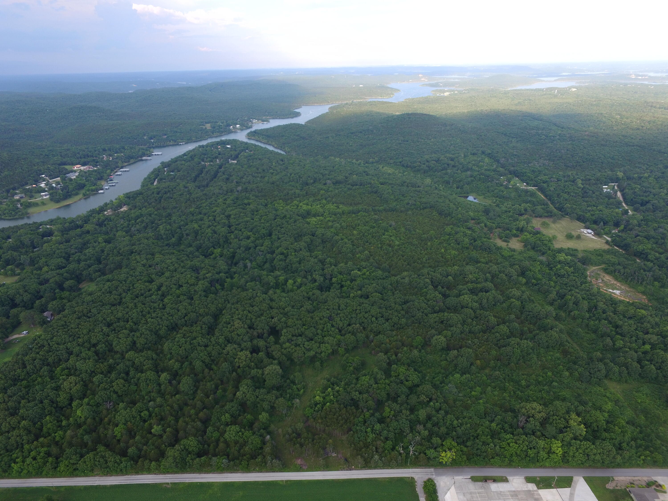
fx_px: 386
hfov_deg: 81.7
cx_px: 334
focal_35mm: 20
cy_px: 250
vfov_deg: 66.0
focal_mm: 3.61
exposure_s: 1/175
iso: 100
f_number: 2.8
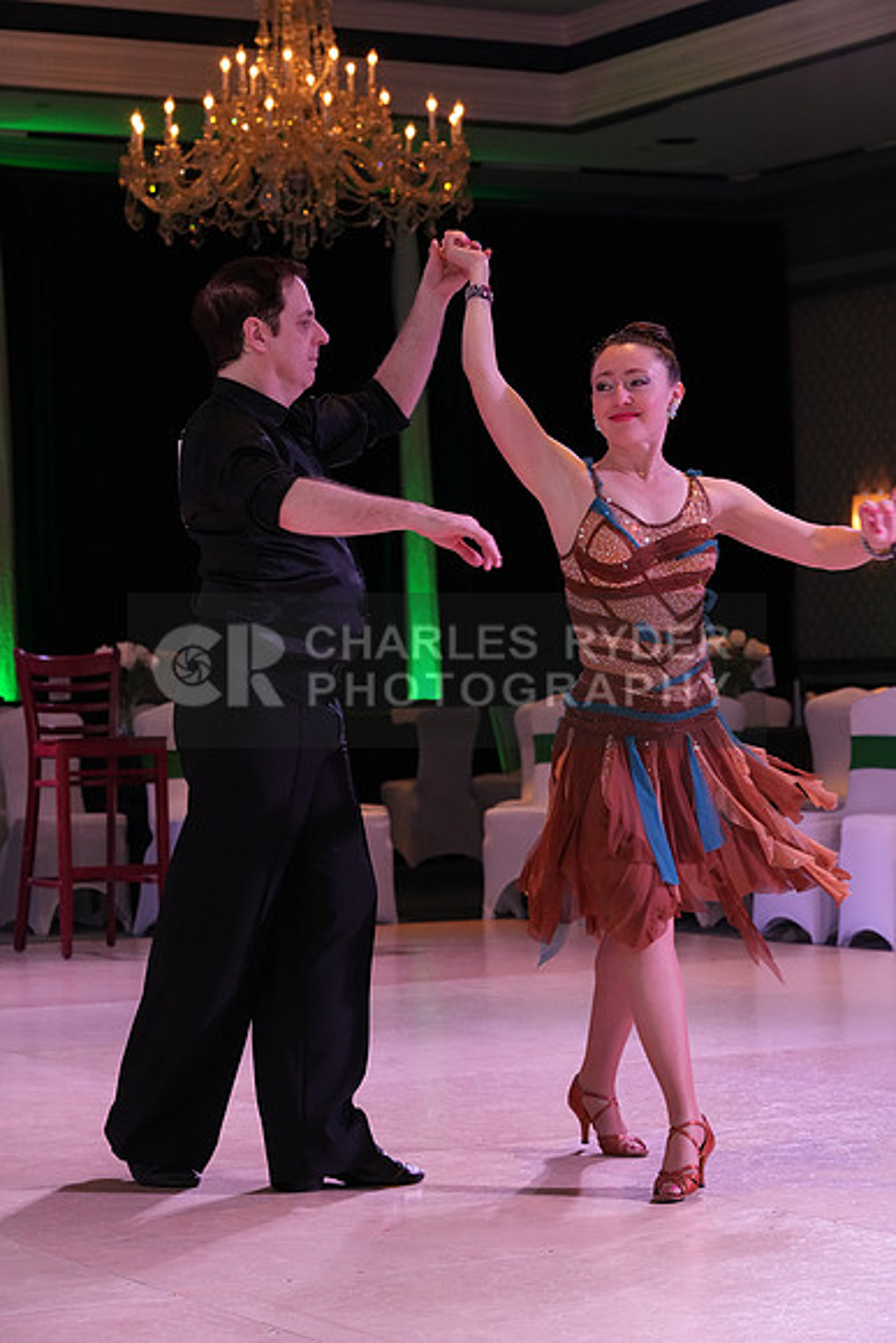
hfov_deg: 15.0
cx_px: 448
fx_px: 3395
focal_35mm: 91
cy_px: 672
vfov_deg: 22.4
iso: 3200
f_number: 8
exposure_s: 1/250
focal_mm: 91
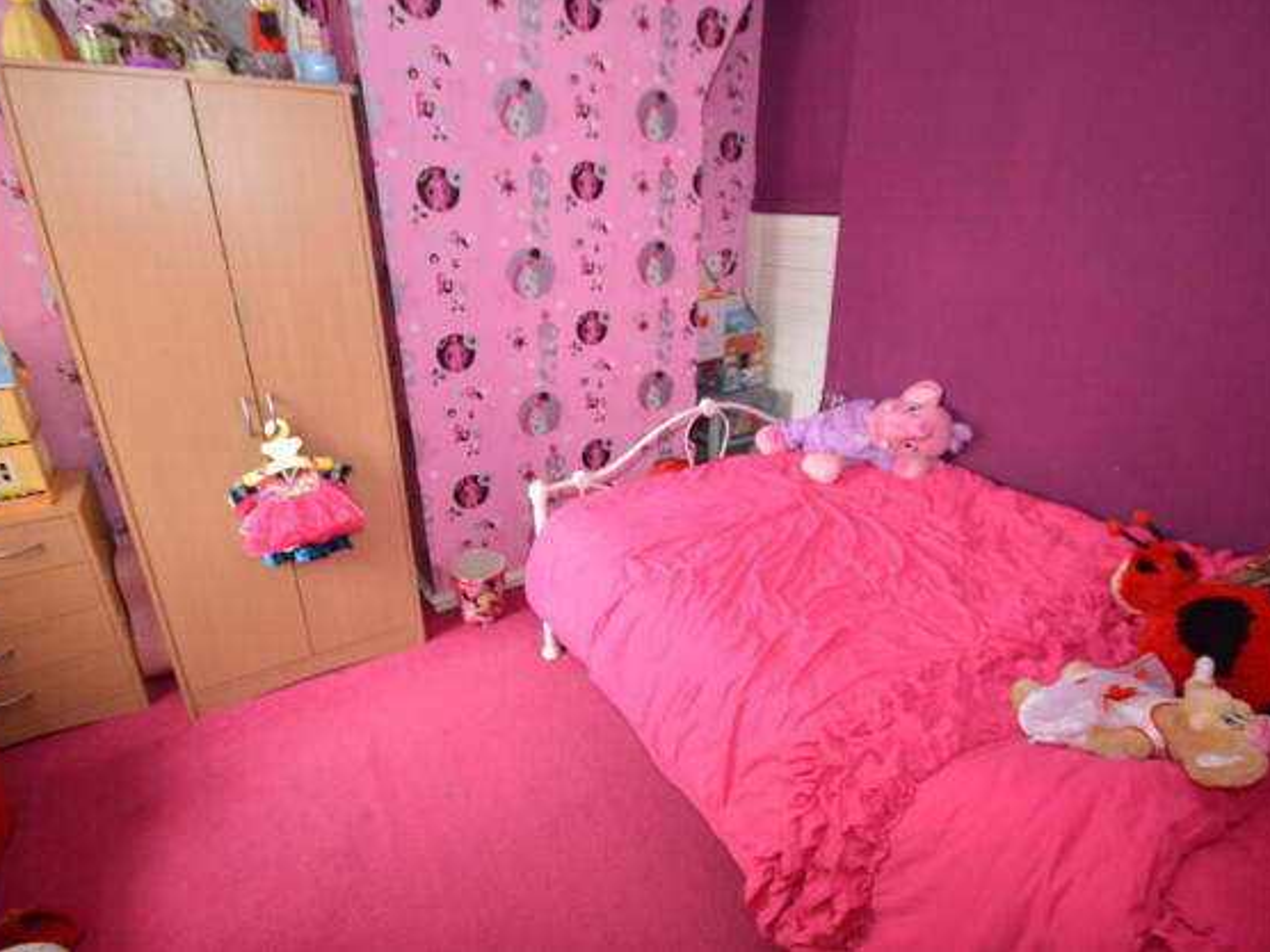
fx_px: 624
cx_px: 681
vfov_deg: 74.7
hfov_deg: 90.9
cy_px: 457
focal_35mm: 17
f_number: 4
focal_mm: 10
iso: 1400
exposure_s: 1/60
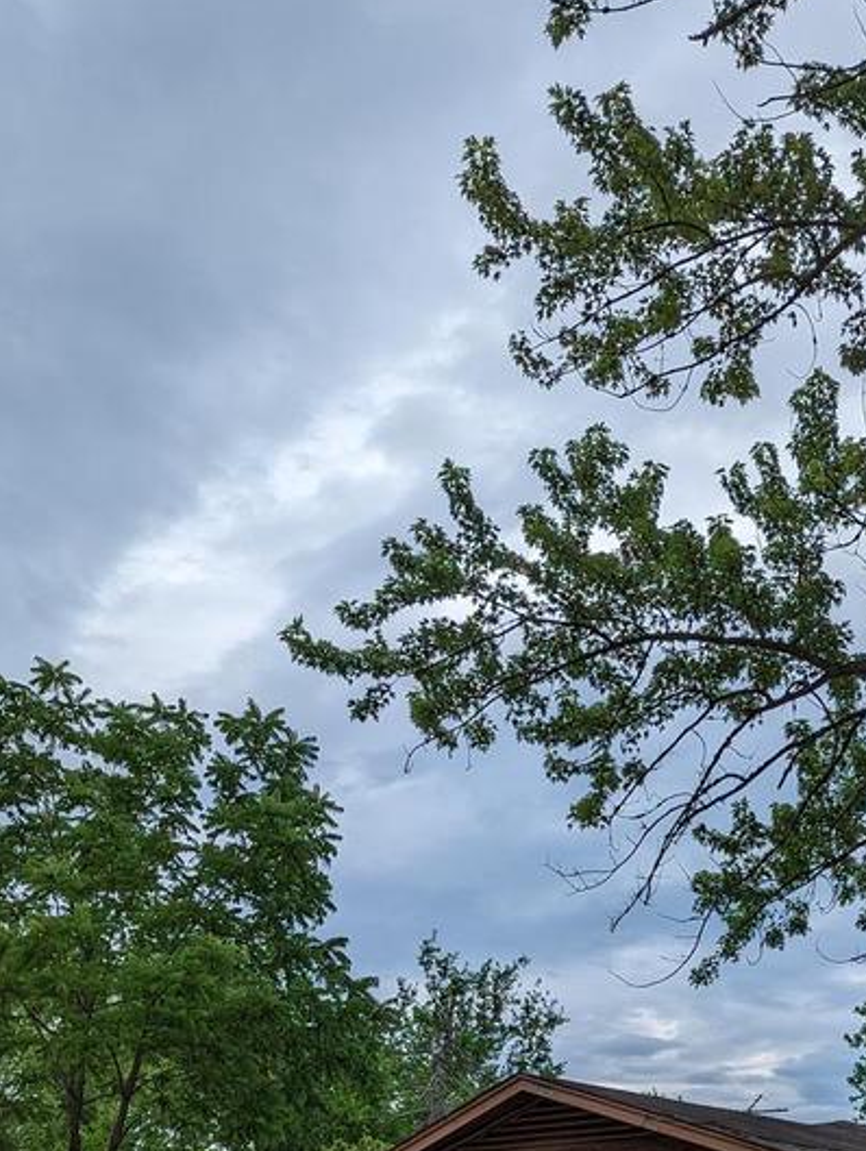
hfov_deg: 29.3
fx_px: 1631
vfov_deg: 35.6
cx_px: 636
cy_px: 1116
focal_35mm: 49
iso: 45
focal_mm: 6.81
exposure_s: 1/2571
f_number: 1.85
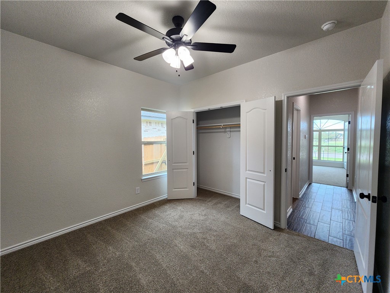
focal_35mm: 13
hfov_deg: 106.2
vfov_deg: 89.9
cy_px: 146
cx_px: 195
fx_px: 146
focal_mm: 2.2
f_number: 2.2
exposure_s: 1/60
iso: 125
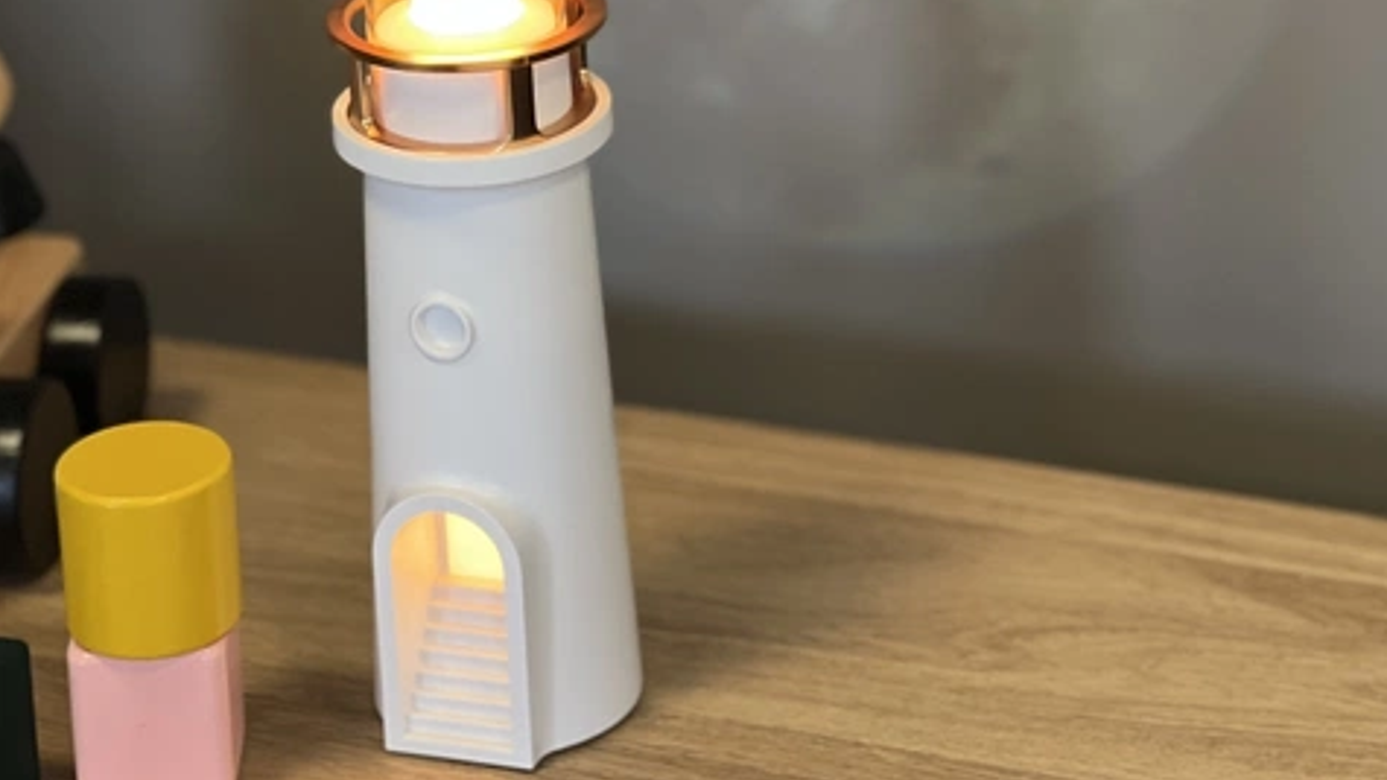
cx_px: 695
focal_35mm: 113
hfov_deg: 19.0
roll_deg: +2.6
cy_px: -32
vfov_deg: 10.6
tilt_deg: -19.1
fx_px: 4155
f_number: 2.8
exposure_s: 1/40
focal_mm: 9
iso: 160
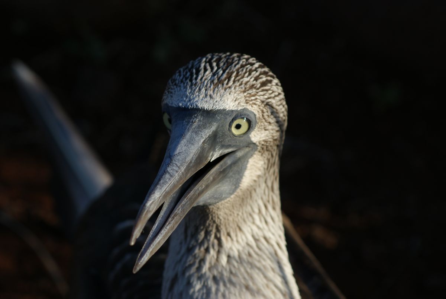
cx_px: 223
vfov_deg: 6.6
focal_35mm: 210
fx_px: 2604
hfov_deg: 9.8
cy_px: 150
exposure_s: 1/250
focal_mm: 140
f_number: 7.1
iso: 100
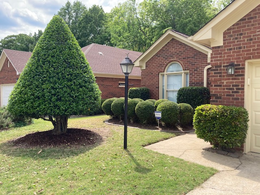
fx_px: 210
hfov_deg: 63.4
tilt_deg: -0.7
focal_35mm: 28
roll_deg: +0.1
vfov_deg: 49.7
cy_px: 98
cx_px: 130
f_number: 1.8
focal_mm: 3.99
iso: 20
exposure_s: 1/873
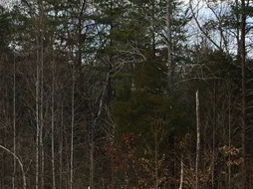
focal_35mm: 117
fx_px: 854
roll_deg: -0.1
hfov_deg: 16.5
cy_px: 198
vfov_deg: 12.5
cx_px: 252
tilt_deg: -1.1
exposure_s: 1/879
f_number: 2.2
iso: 32
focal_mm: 4.15
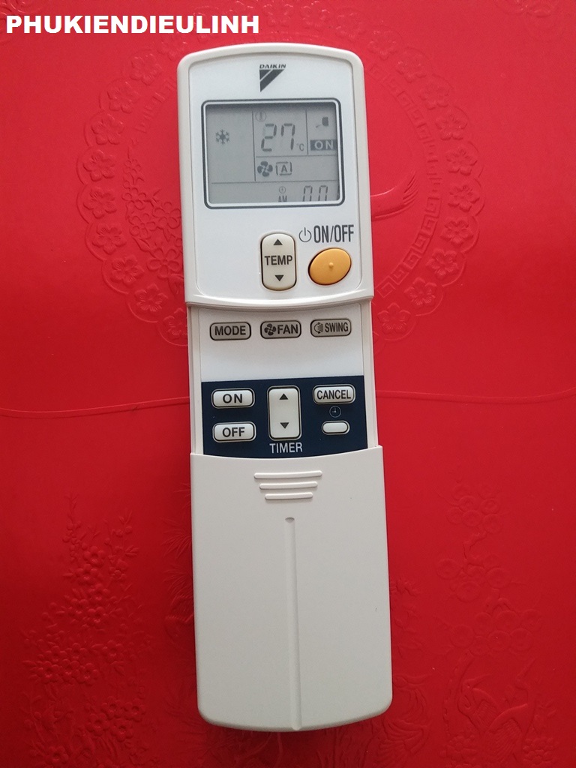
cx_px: 288
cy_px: 384
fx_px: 599
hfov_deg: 51.4
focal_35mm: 27
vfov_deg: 65.3
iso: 160
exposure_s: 1/10
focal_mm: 3.7
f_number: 1.9
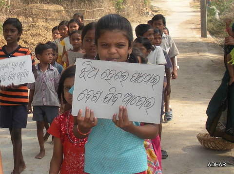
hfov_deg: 51.4
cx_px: 117
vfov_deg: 39.5
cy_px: 87
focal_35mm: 36
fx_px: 243
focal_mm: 6.3
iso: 88
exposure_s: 1/325
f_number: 3.5
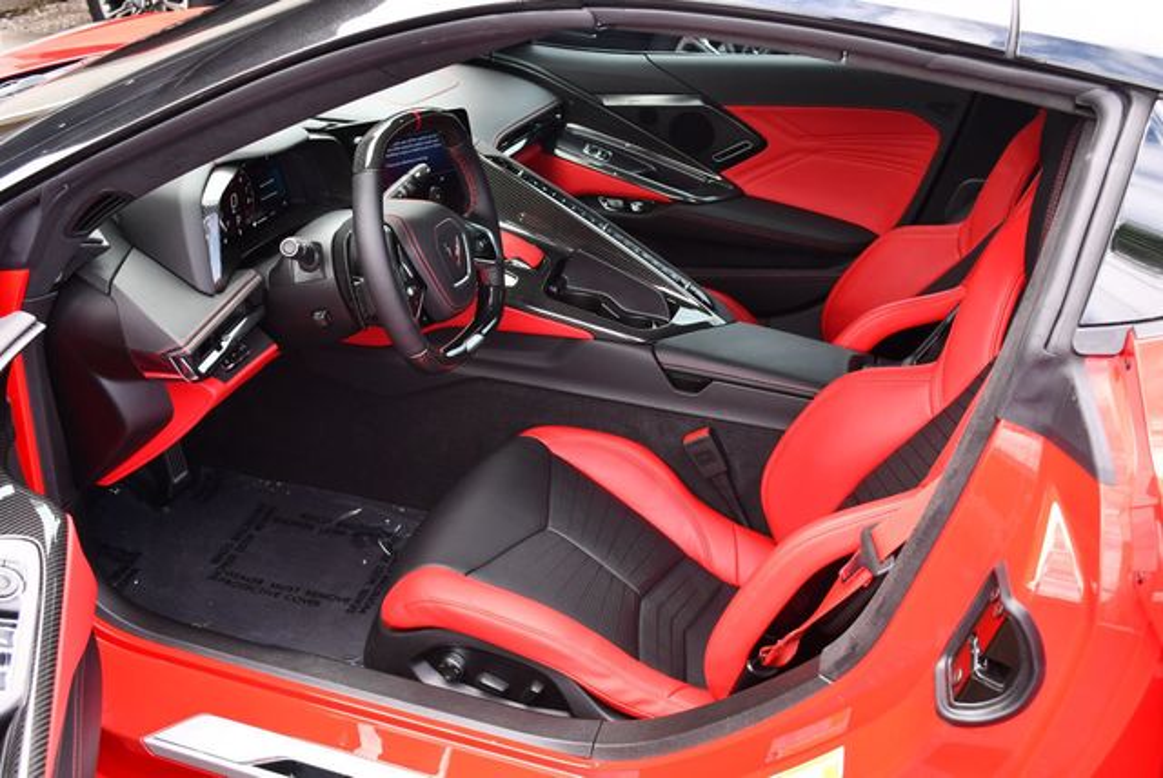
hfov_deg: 53.1
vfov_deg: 36.9
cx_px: 582
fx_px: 1164
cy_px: 389
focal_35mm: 36
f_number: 4
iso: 400
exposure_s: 1/250
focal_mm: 18
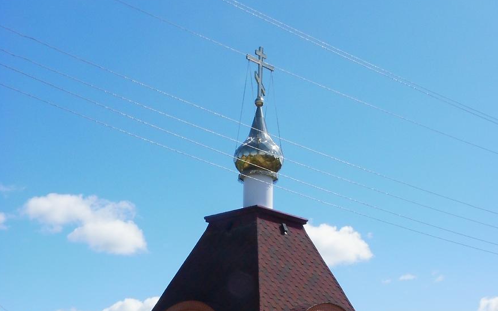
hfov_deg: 31.5
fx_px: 882
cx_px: 250
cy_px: 258
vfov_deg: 19.7
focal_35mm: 65
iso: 100
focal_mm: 7.9
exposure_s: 1/320
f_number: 7.1
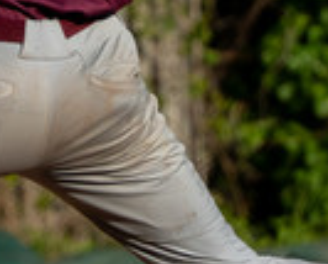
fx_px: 16004
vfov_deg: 0.9
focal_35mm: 1645
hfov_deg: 1.2
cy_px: -60
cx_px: 91
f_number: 5.6
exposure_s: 1/8000
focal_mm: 200
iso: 1000
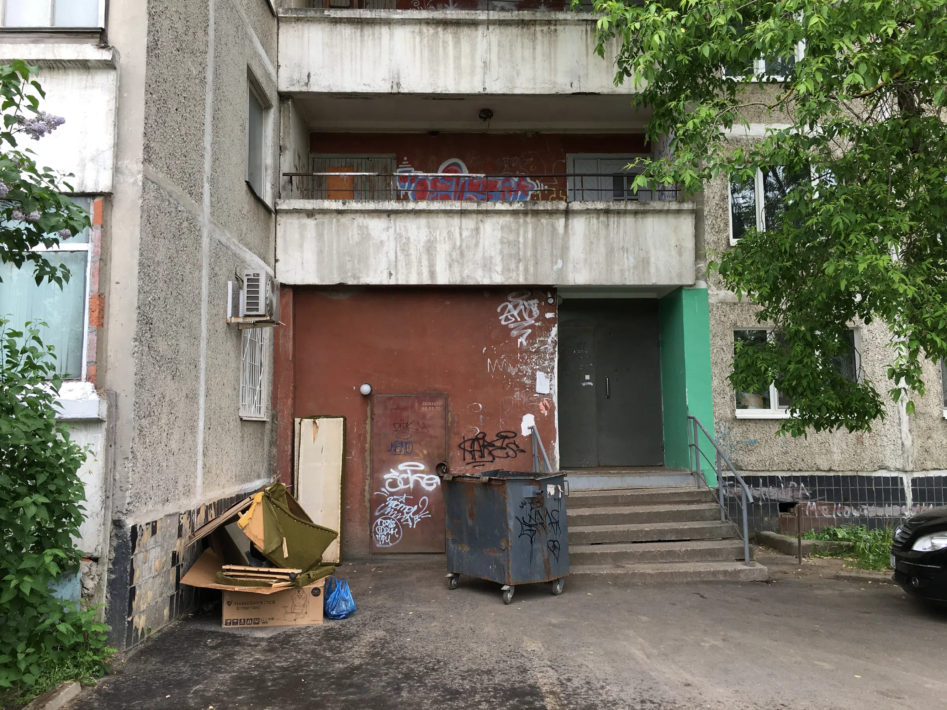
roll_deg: -1.1
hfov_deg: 61.7
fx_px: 793
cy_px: 355
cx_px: 474
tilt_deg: +6.1
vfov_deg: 48.2
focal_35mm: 29
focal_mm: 4.15
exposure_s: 1/229
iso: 25
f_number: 2.2
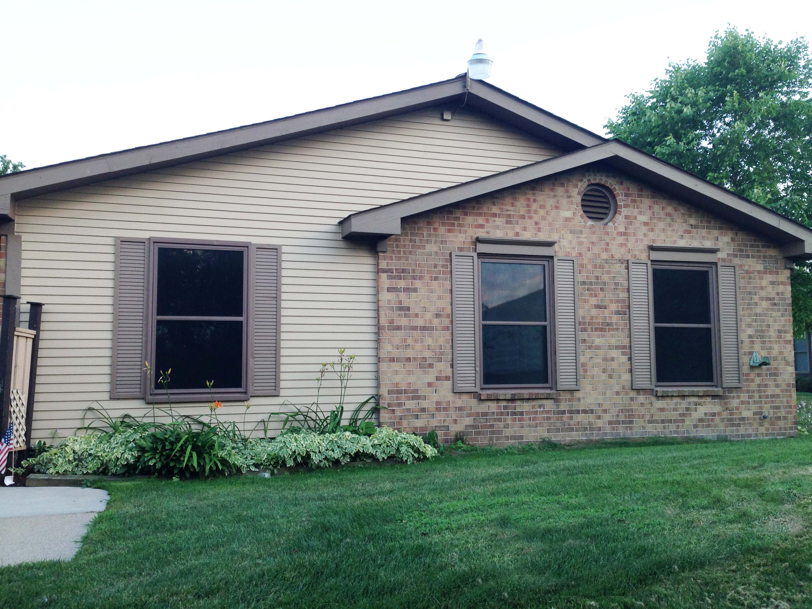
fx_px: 774
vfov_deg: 42.9
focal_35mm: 33
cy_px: 304
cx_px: 406
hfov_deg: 55.4
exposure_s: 1/60
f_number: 2.4
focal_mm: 4.13
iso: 64
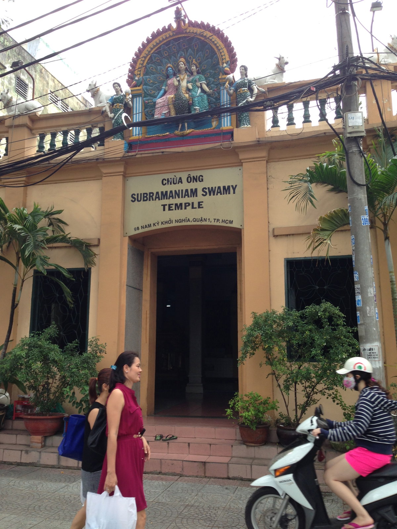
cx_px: 198
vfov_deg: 55.4
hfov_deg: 42.9
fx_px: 505
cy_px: 264
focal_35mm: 33
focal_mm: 4.12
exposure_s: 1/215
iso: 50
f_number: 2.4
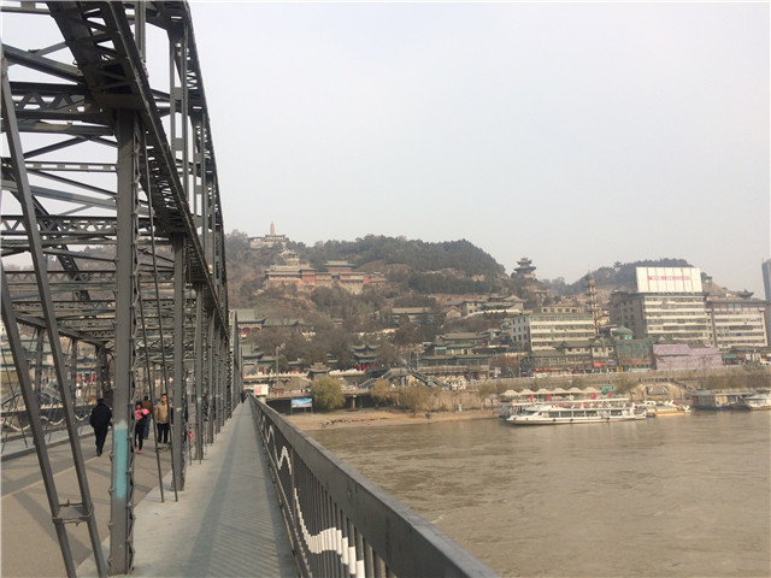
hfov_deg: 61.7
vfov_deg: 48.2
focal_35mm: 29
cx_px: 386
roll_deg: +4.4
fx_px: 646
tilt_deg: +7.0
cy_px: 289
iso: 32
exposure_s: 1/2053
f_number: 2.2
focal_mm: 4.15
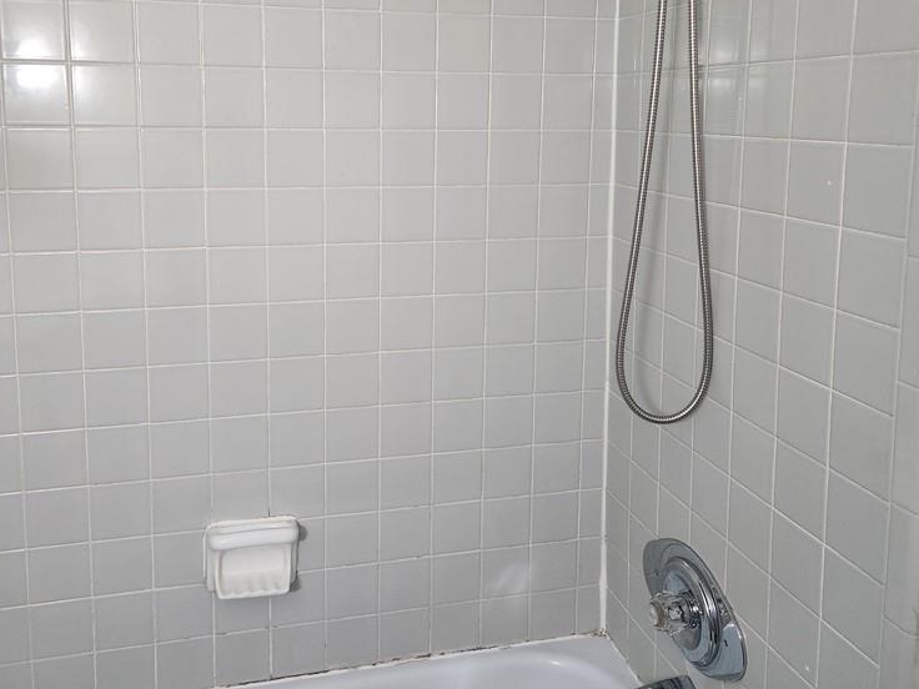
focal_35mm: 32
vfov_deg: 43.5
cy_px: 230
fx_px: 850
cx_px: 411
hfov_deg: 56.7
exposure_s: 1/60
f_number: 1.8
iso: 640
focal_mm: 5.4
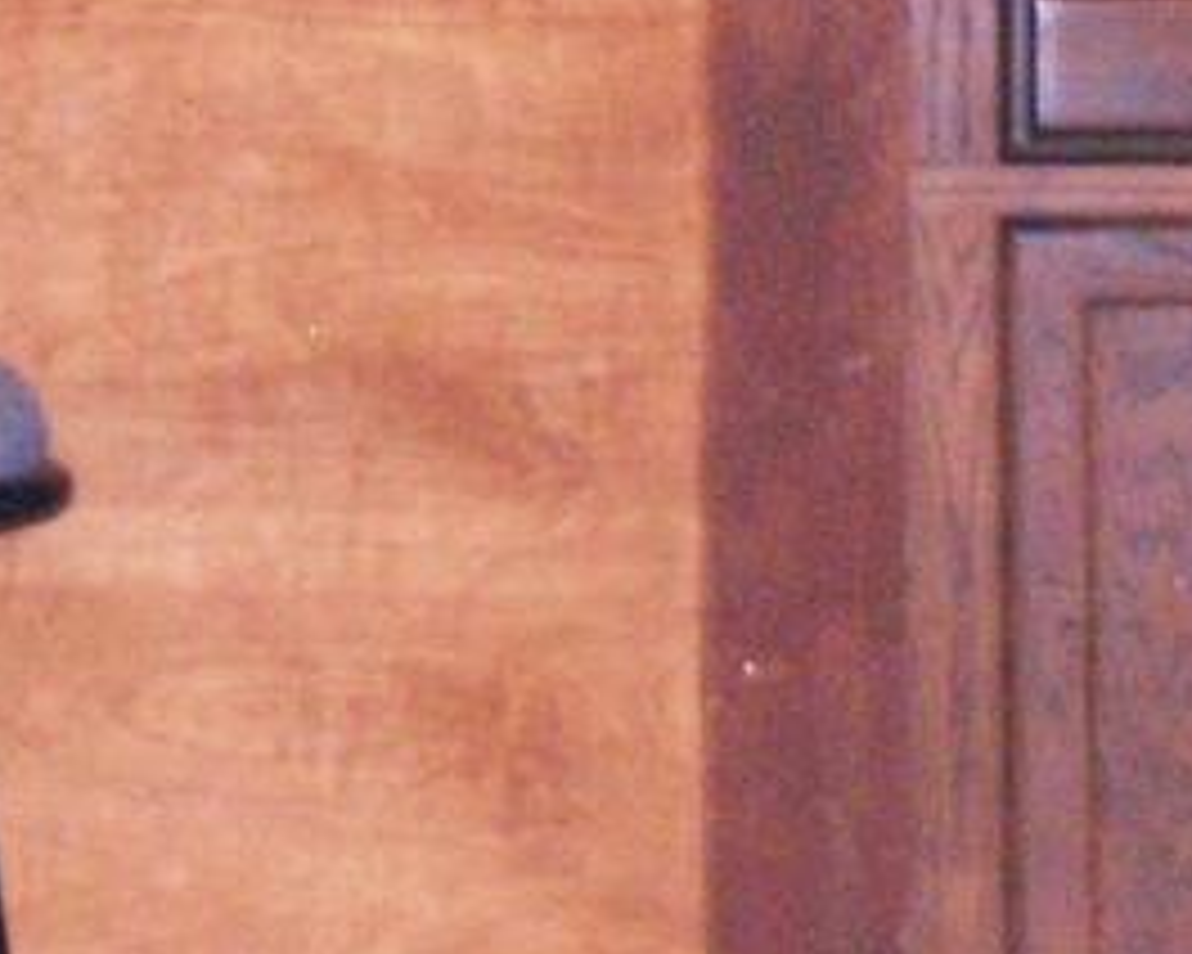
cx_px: -517
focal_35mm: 414
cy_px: -490
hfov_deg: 4.6
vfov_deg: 3.7
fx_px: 14605
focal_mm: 38
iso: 200
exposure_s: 1/60
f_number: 4.5
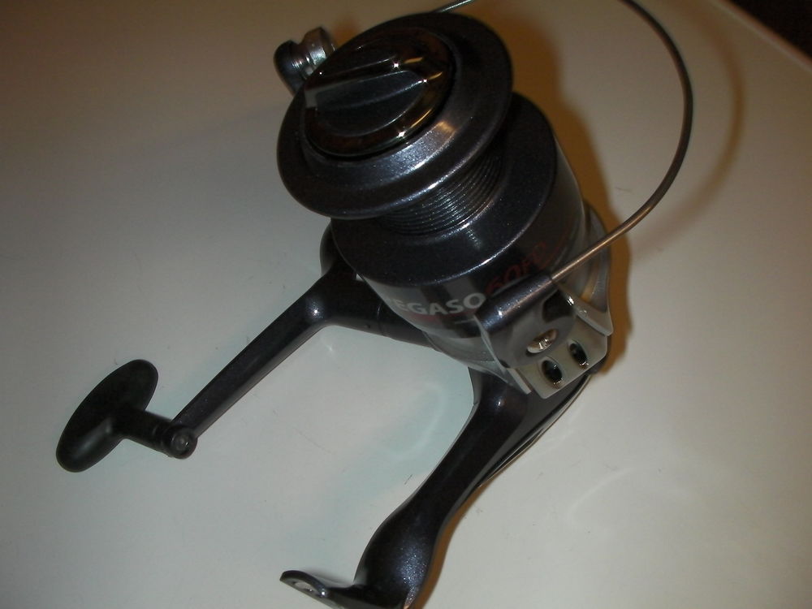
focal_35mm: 38
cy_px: 304
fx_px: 891
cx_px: 406
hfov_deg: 49.0
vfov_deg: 37.7
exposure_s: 1/30
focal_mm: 6.3
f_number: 5.6
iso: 200
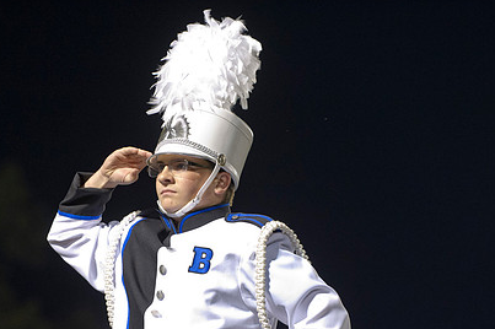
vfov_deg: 6.3
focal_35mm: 216
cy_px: 233
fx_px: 2968
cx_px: 190
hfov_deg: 9.5
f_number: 3.2
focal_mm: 150
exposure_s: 1/125
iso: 3200
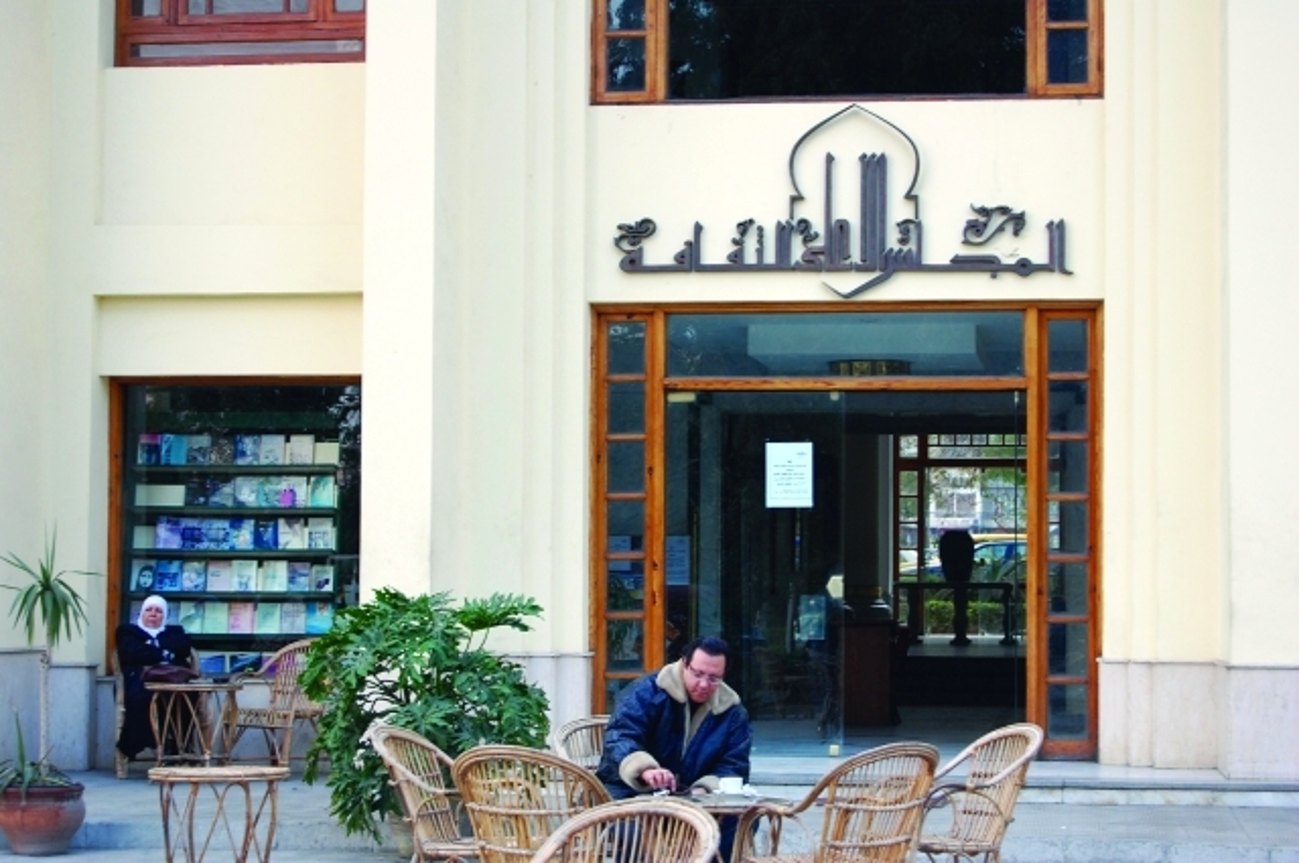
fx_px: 2973
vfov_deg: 16.5
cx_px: 650
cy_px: 432
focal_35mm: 82
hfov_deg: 24.6
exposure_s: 1/100
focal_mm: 55
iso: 400
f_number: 5.6
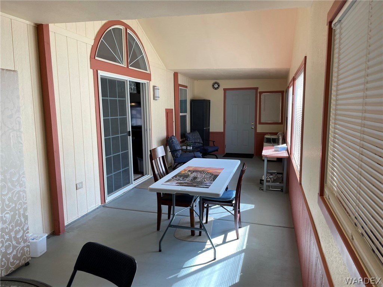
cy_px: 144
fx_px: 288
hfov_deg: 67.3
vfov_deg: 53.1
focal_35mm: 26
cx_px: 192
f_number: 1.6
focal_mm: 4.2
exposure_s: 1/121
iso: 80
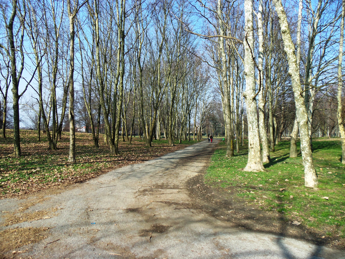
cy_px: 130
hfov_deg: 61.7
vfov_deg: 48.2
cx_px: 172
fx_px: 289
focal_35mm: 29
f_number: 3.4
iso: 80
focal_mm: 5.2
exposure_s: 1/500
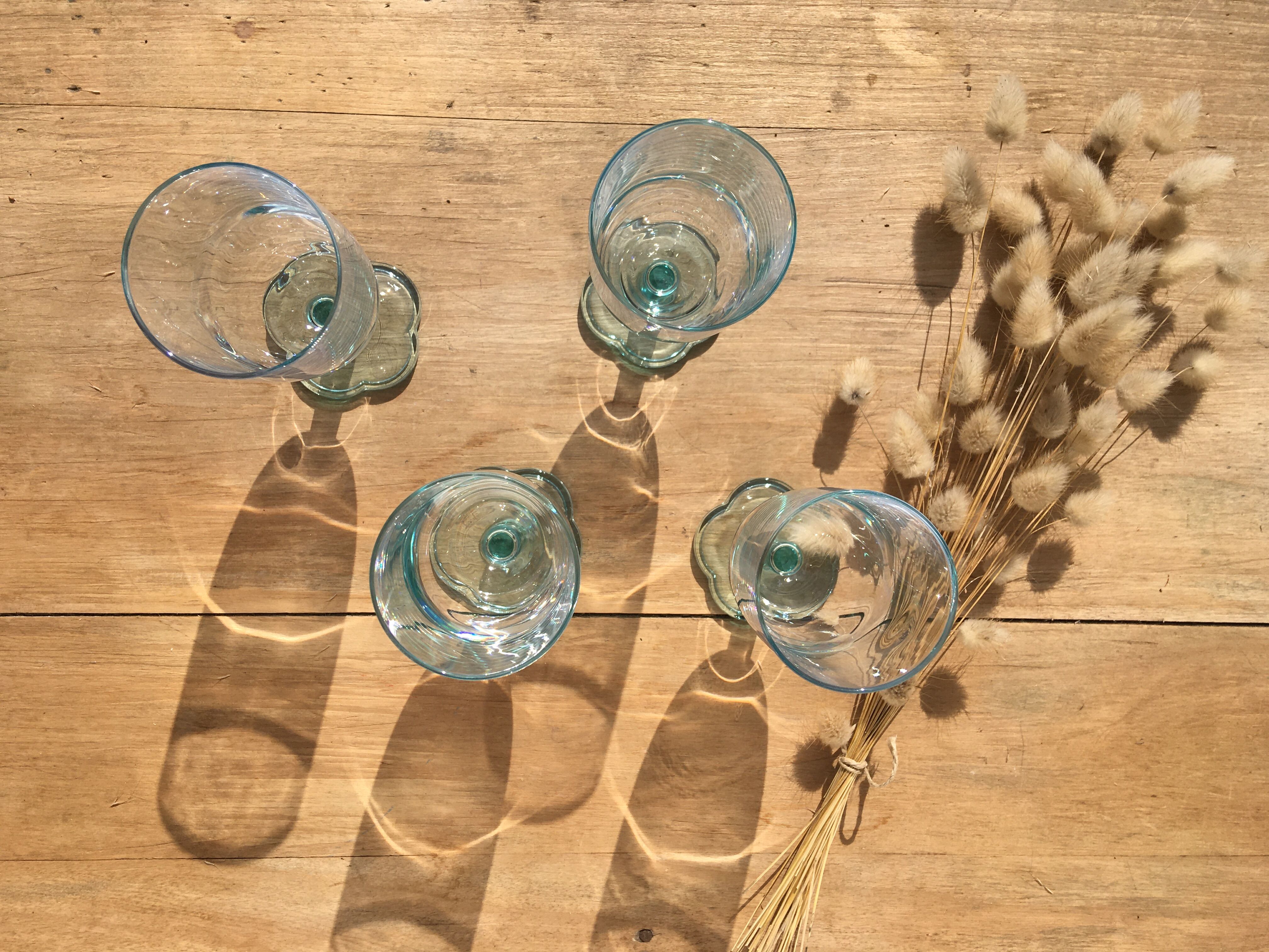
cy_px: 476
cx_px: 634
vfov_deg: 48.2
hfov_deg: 61.7
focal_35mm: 29
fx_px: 1063
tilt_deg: -84.2
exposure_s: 1/1972
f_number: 2.2
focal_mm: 4.15
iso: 25
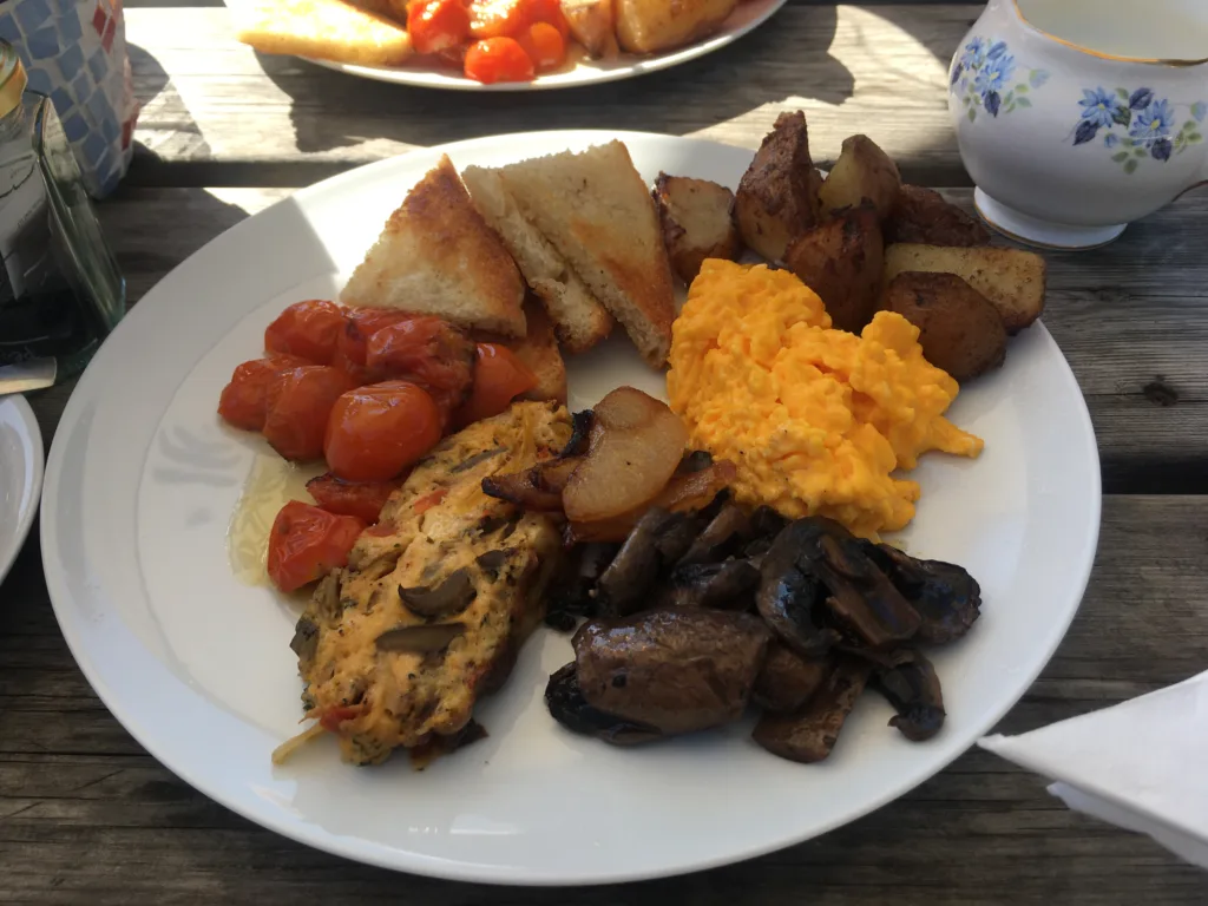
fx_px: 1012
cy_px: 453
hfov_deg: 61.7
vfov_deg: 48.2
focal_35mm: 29
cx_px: 604
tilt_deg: -46.1
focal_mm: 4.15
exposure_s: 1/513
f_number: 2.2
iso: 25
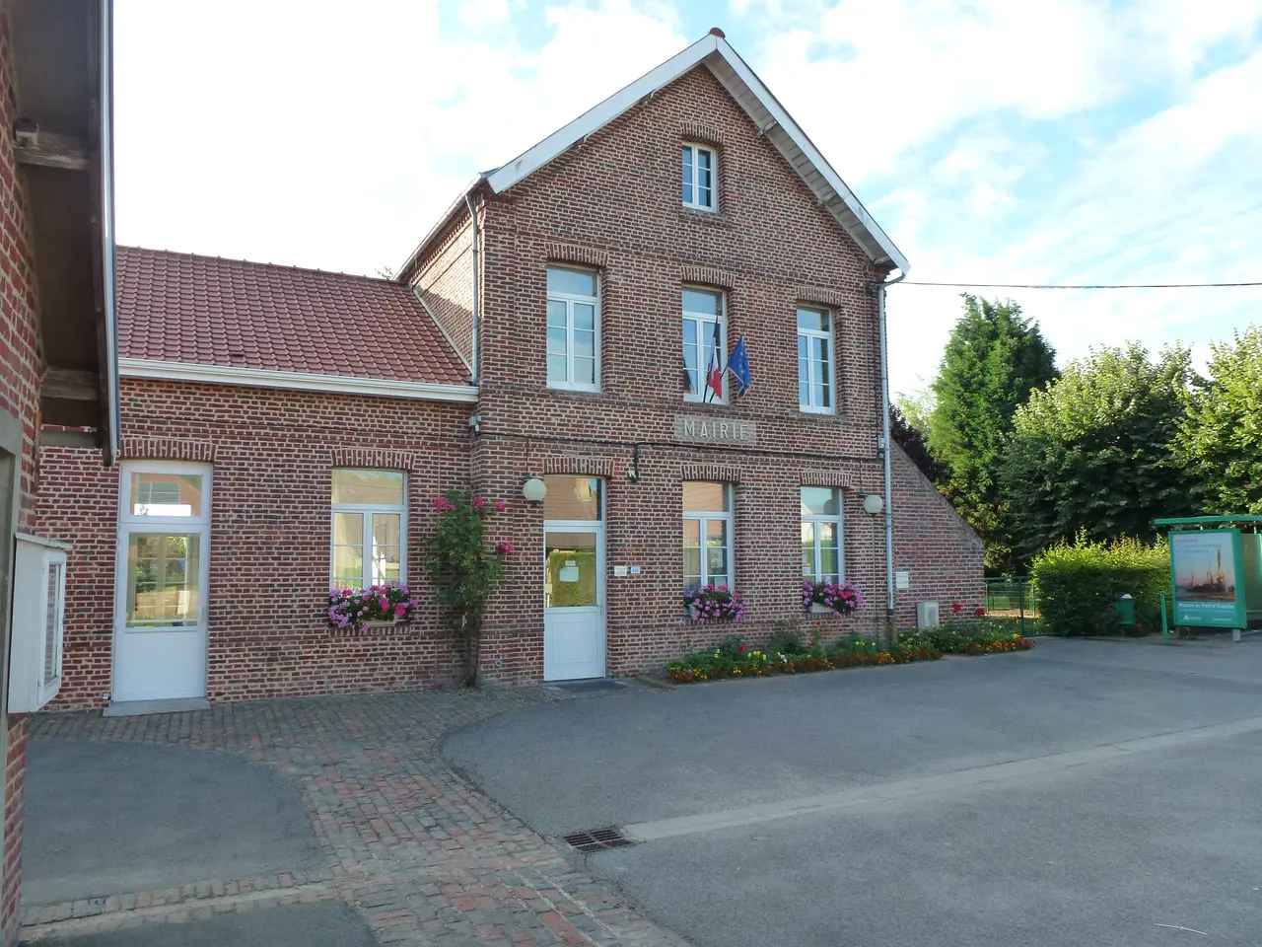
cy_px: 474
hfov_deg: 71.6
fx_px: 875
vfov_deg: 56.8
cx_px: 631
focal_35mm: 24
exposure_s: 1/250
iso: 160
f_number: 3.5
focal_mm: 4.3
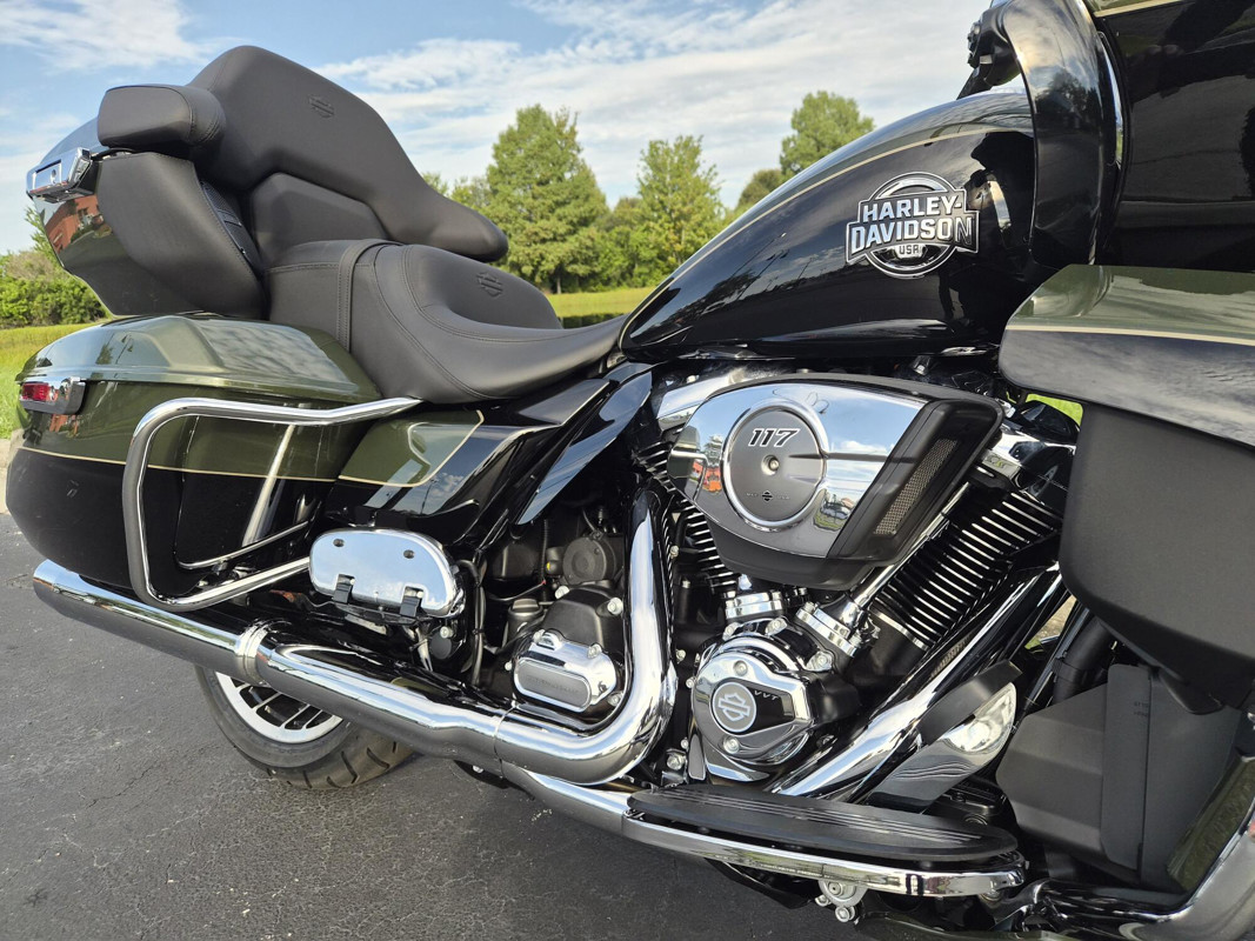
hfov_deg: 73.9
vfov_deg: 58.9
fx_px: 834
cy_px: 470
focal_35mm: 23
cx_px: 628
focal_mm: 5.4
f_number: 1.8
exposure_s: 1/2344
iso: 80
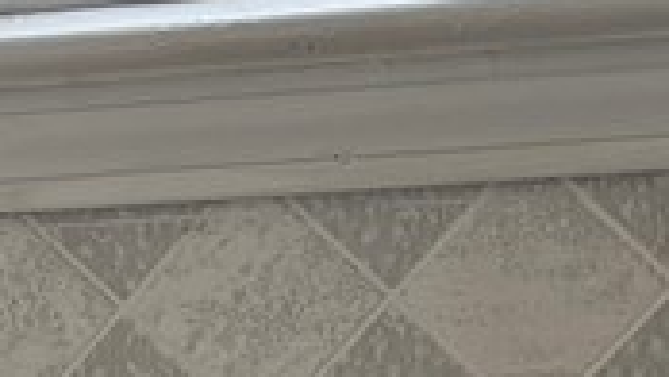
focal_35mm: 167
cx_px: -4
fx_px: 2963
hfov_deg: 12.7
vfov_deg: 7.1
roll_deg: +4.7
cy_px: 608
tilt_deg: -16.6
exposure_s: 1/121
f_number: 1.6
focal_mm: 5.96
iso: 125
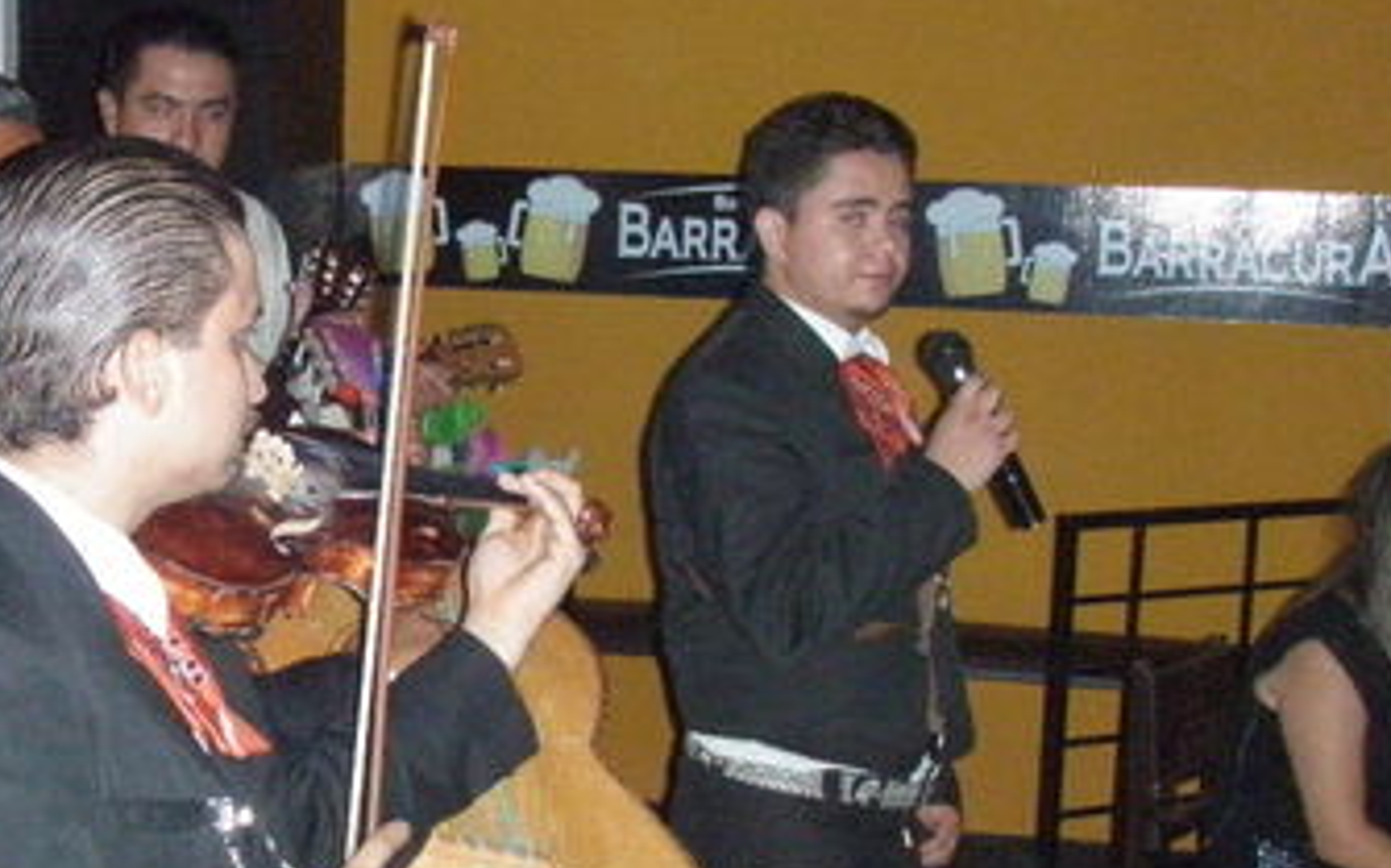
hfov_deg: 26.4
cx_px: 291
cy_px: 523
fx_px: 2918
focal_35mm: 77
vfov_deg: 16.9
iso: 800
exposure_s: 1/30
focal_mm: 6.7
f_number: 3.5
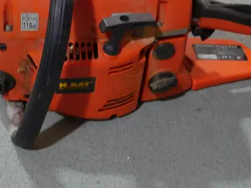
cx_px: -13
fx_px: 573
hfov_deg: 23.4
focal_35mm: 79
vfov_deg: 18.6
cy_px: 48
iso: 400
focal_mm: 14
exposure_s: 1/60
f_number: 3.5
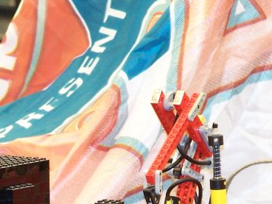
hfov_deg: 4.5
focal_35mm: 441
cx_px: 39
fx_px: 3466
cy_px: 269
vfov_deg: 3.4
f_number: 3.2
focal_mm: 26.4
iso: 140
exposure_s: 1/3
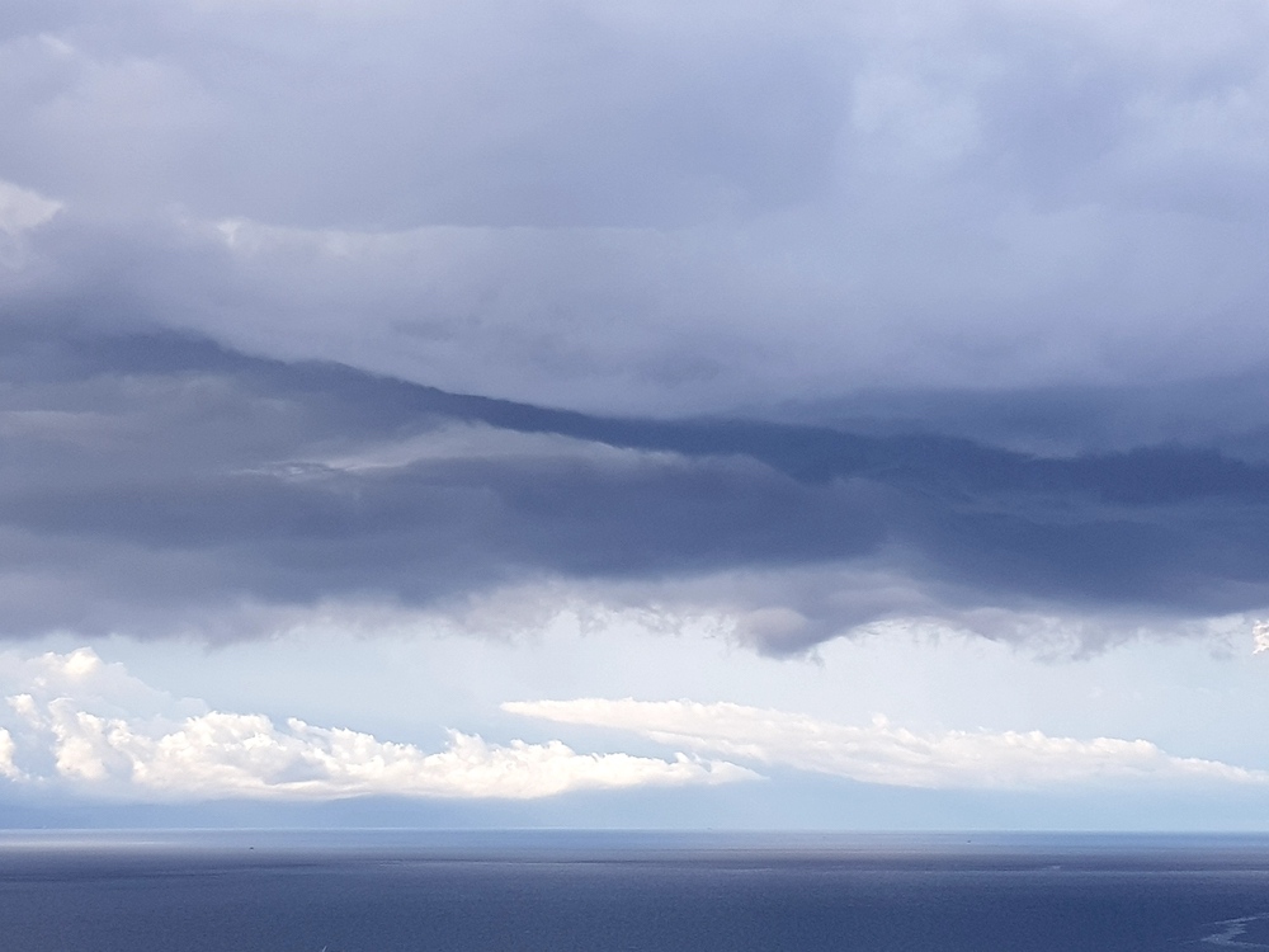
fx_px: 953
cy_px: 476
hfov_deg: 67.3
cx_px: 634
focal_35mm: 26
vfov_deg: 53.1
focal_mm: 4.2
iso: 40
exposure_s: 1/792
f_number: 1.7
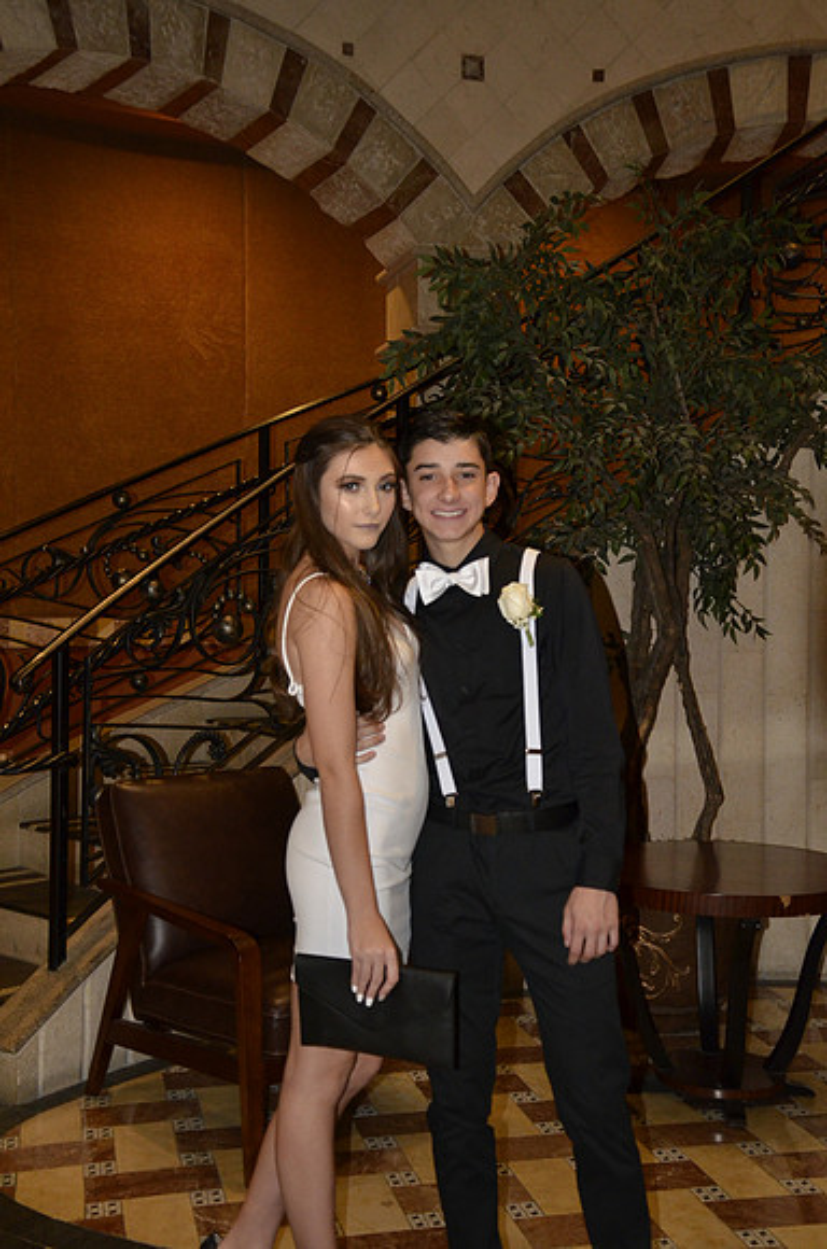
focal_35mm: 44
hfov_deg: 30.7
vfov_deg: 45.0
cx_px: 414
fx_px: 1506
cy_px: 624
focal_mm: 29
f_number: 3.8
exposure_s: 1/60
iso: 1600
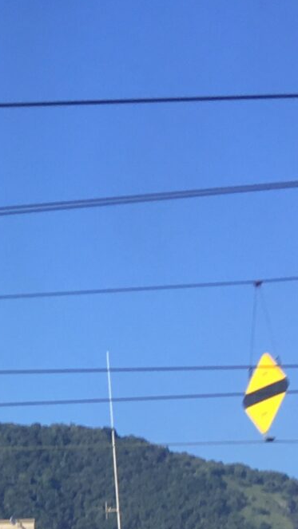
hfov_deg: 8.7
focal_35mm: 122
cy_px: 646
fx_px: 1714
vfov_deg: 16.8
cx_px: -507
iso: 25
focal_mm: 4.15
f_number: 2.2
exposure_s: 1/345
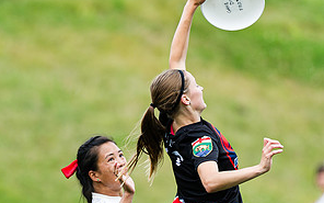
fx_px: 9987
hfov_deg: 1.9
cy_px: 130
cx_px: 154
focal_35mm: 1131
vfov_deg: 1.2
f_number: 4
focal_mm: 400
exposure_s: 1/1000
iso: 320
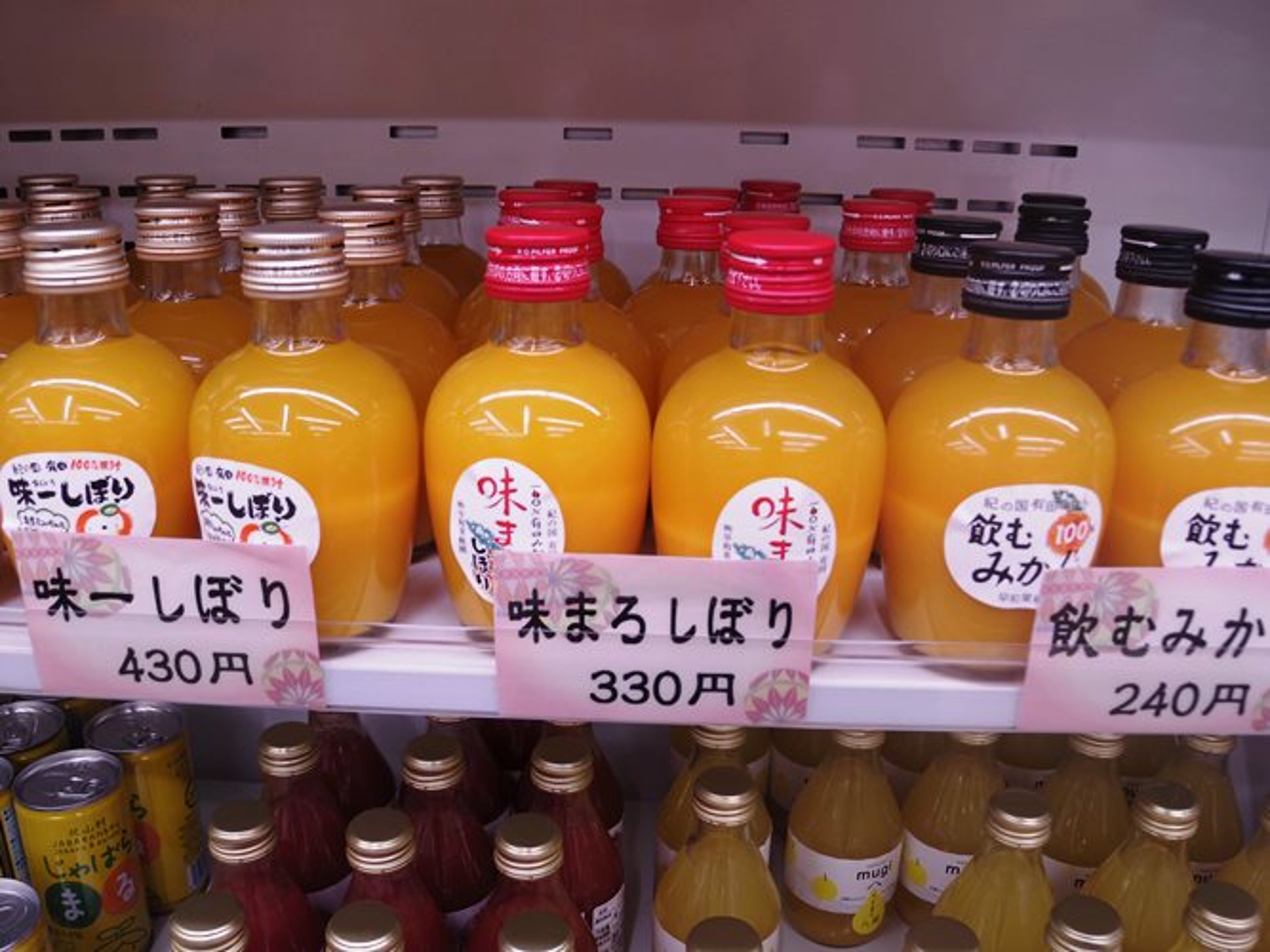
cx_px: 635
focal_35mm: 31
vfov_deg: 45.4
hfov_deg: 58.4
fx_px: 1137
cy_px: 476
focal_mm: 6.7
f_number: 3.2
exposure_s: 1/50
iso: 125
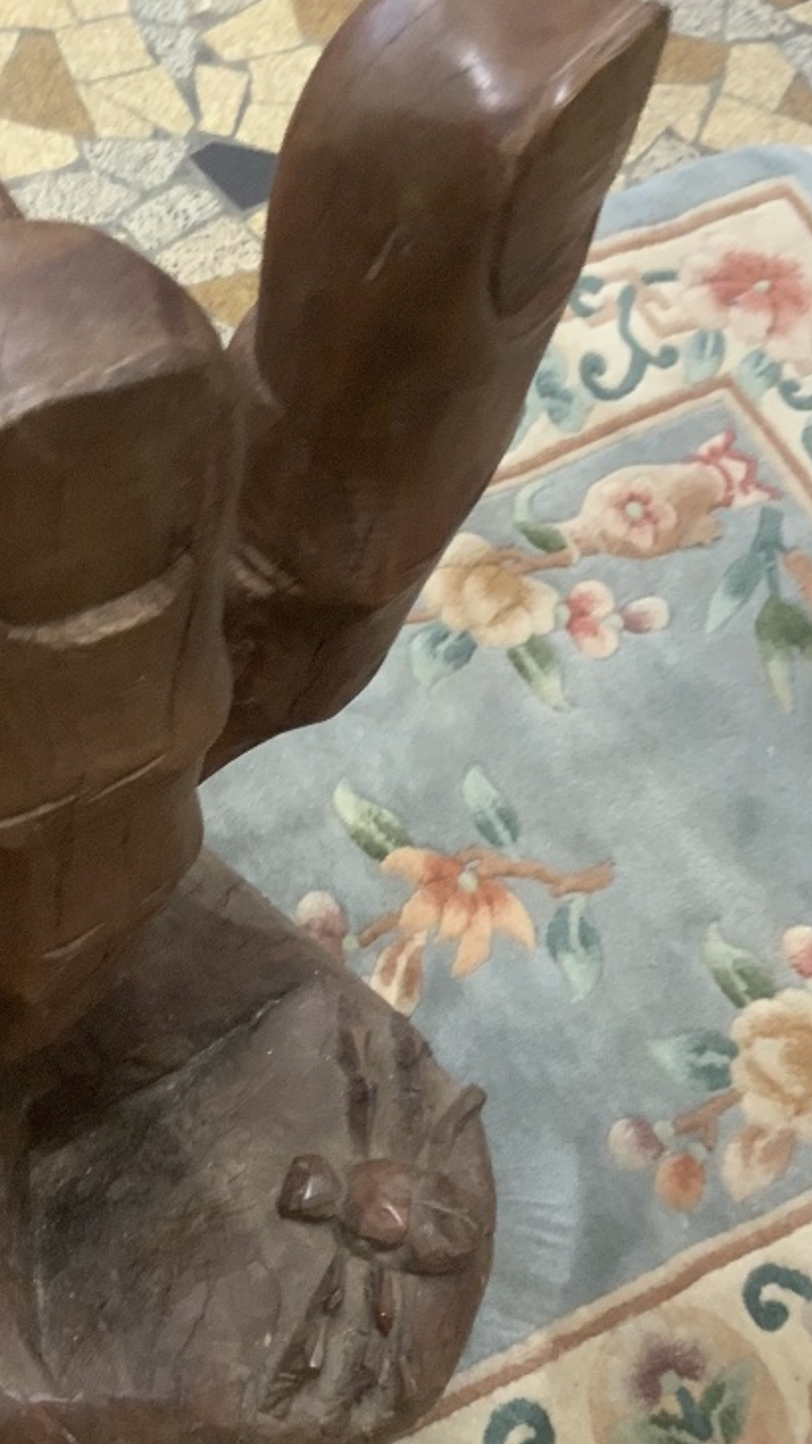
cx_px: 186
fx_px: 1991
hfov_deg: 22.8
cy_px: 826
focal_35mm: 52
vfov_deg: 39.8
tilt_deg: -63.5
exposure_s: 1/50
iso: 200
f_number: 1.8
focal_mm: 3
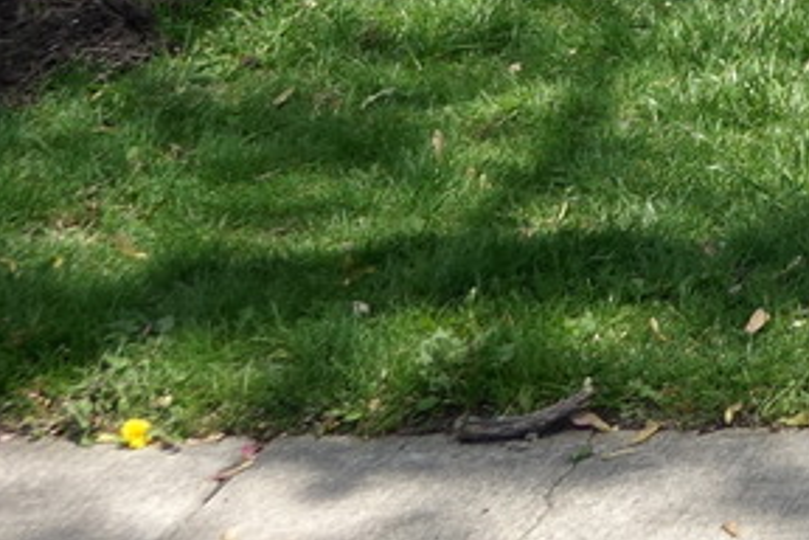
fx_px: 3798
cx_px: 1843
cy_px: -976
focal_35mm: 169
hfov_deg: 10.7
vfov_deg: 7.3
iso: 125
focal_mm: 10.91
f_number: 2.8
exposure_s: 1/1000
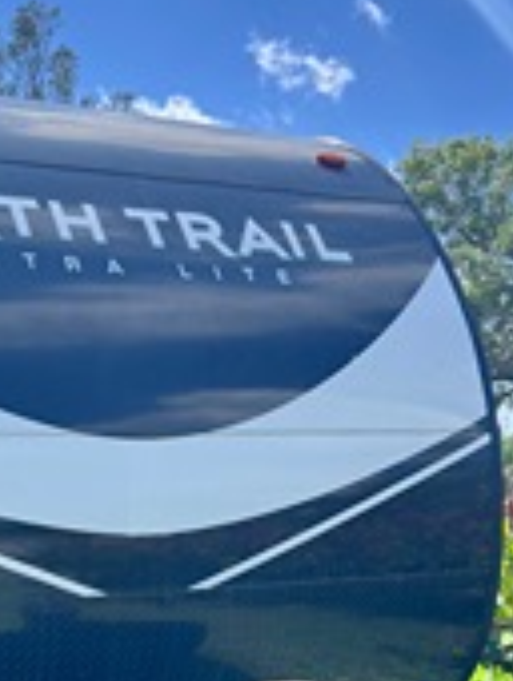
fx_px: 1202
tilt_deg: -2.3
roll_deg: +1.8
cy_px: 609
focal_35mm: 61
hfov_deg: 23.5
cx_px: 52
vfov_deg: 30.3
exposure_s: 1/2299
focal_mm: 5.7
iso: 50
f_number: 1.5
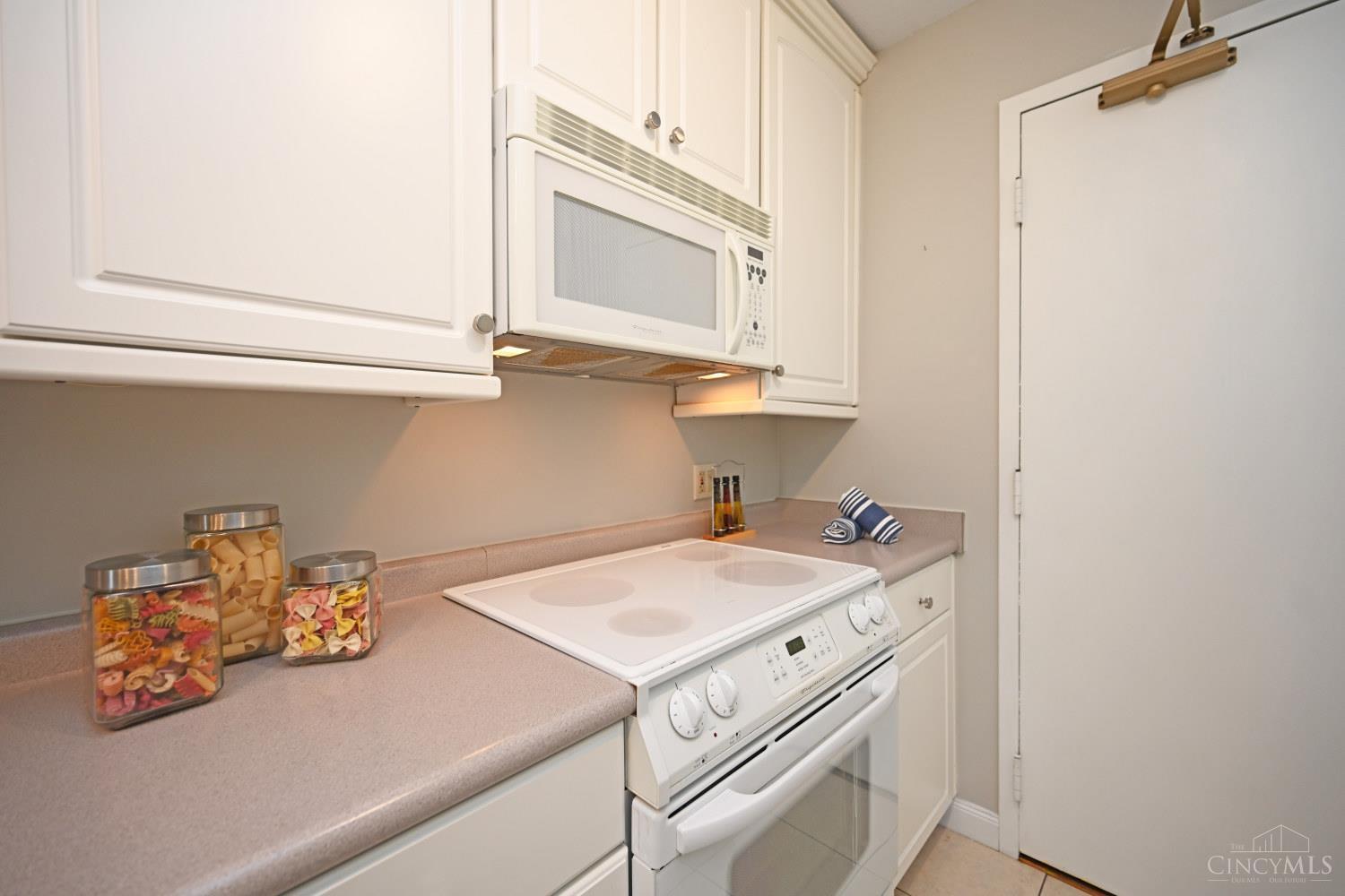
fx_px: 523
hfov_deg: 104.3
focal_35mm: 14
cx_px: 672
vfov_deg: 81.2
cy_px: 448
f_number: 4
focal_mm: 14
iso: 320
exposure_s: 1/60
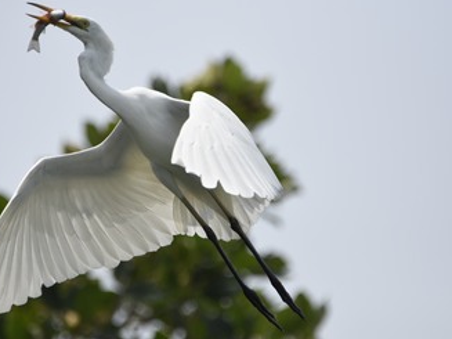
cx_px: 218
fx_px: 12987
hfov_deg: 2.0
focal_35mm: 995
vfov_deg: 1.5
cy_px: 153
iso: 800
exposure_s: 1/5000
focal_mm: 550
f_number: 7.1
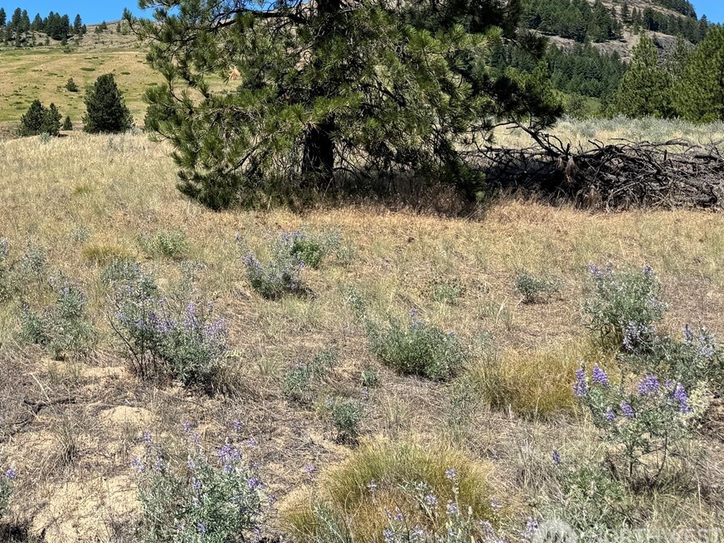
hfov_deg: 40.0
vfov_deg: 31.7
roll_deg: -2.2
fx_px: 920
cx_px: 84
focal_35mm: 44
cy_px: 78
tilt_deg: +8.6
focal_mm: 6.76
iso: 80
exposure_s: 1/3597
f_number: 1.78
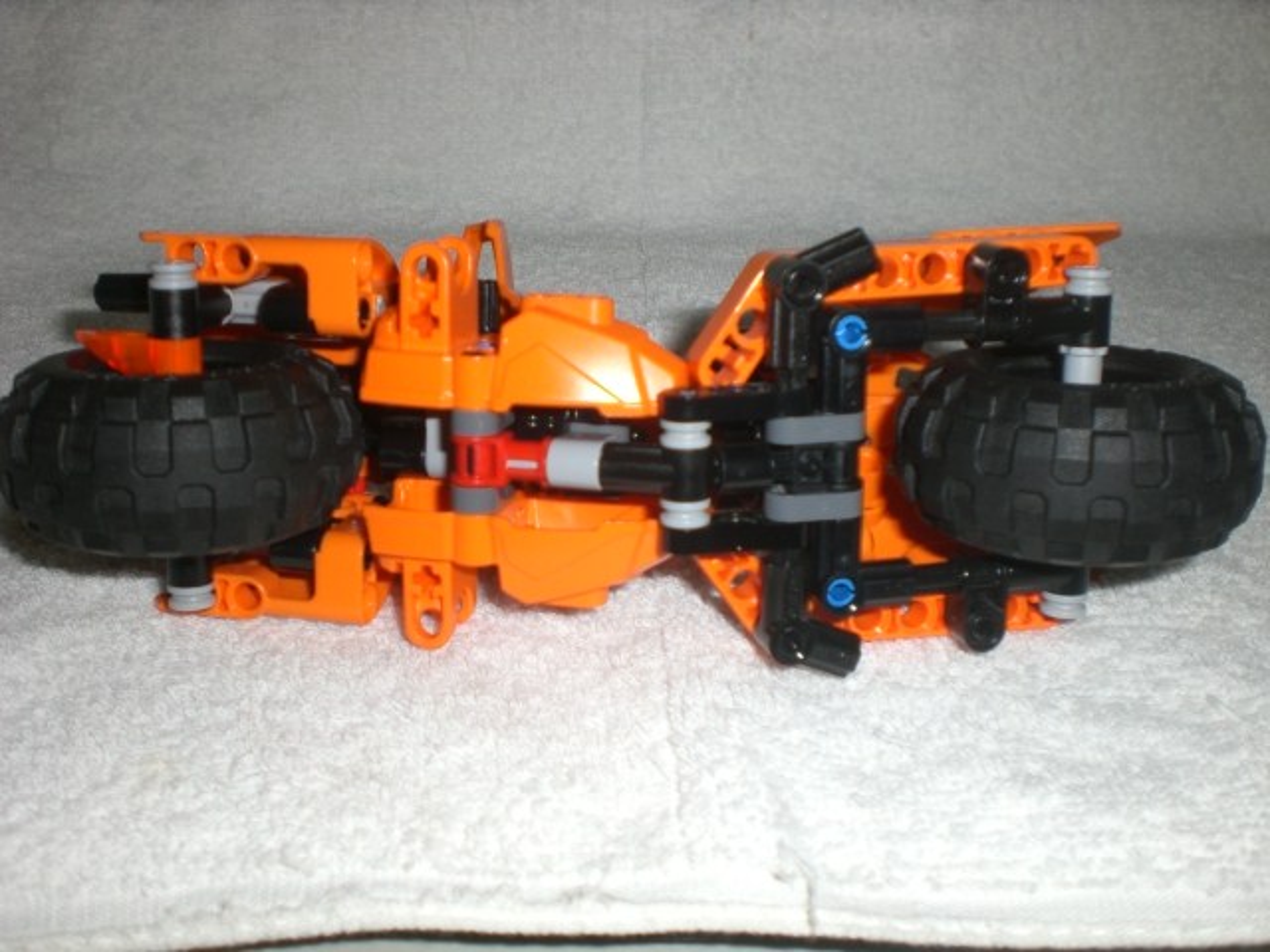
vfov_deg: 37.7
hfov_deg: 49.0
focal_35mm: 38
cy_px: 476
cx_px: 635
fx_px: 1394
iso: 50
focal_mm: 6.3
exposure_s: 1/60
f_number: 3.1
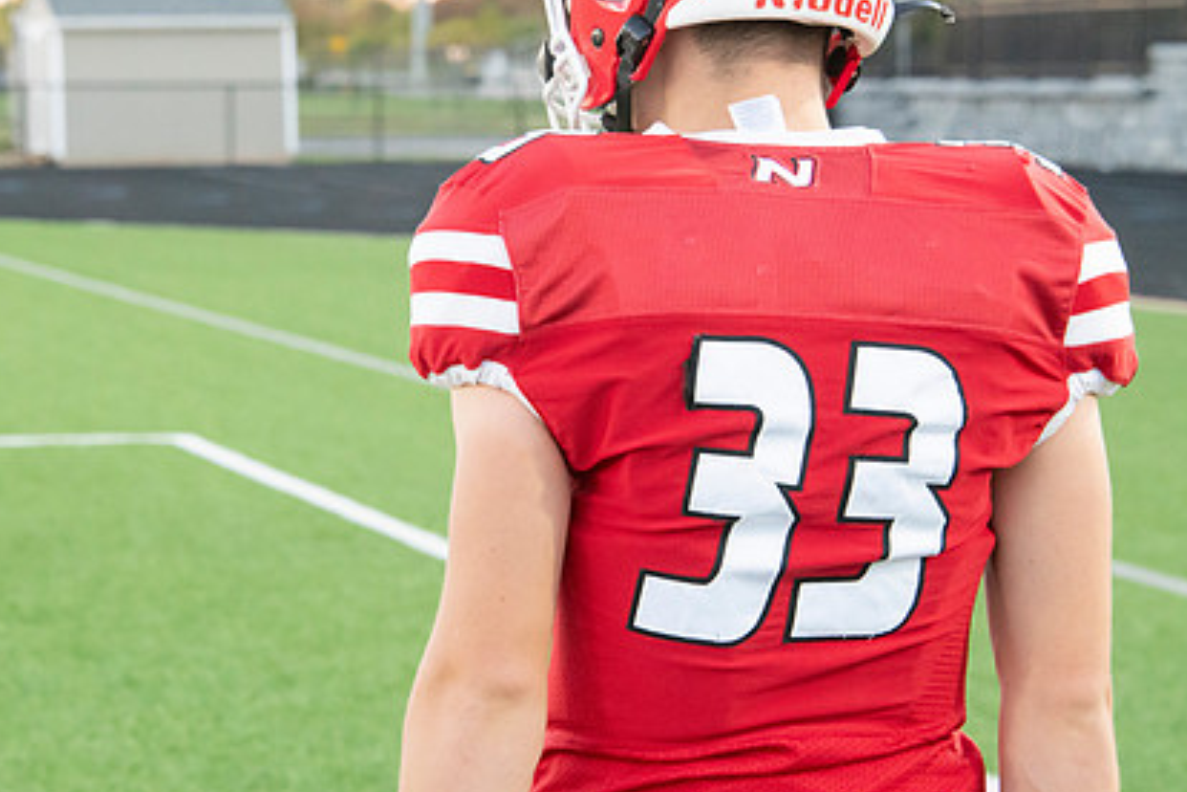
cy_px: 311
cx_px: 464
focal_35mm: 171
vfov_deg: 8.0
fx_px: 5638
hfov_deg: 12.0
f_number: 9
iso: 8000
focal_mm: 122
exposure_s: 1/250
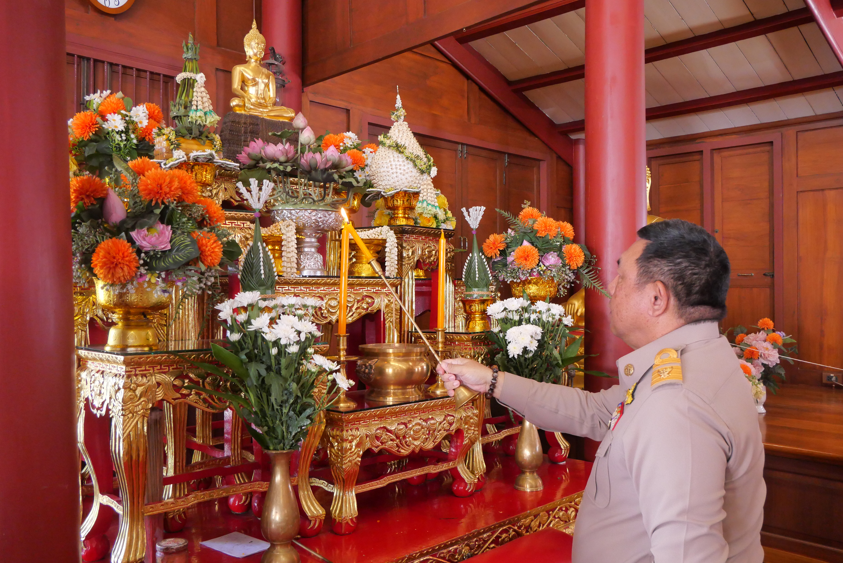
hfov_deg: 60.3
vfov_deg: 42.4
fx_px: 726
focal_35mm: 31
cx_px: 422
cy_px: 282
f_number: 5
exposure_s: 1/40
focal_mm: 15
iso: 2000
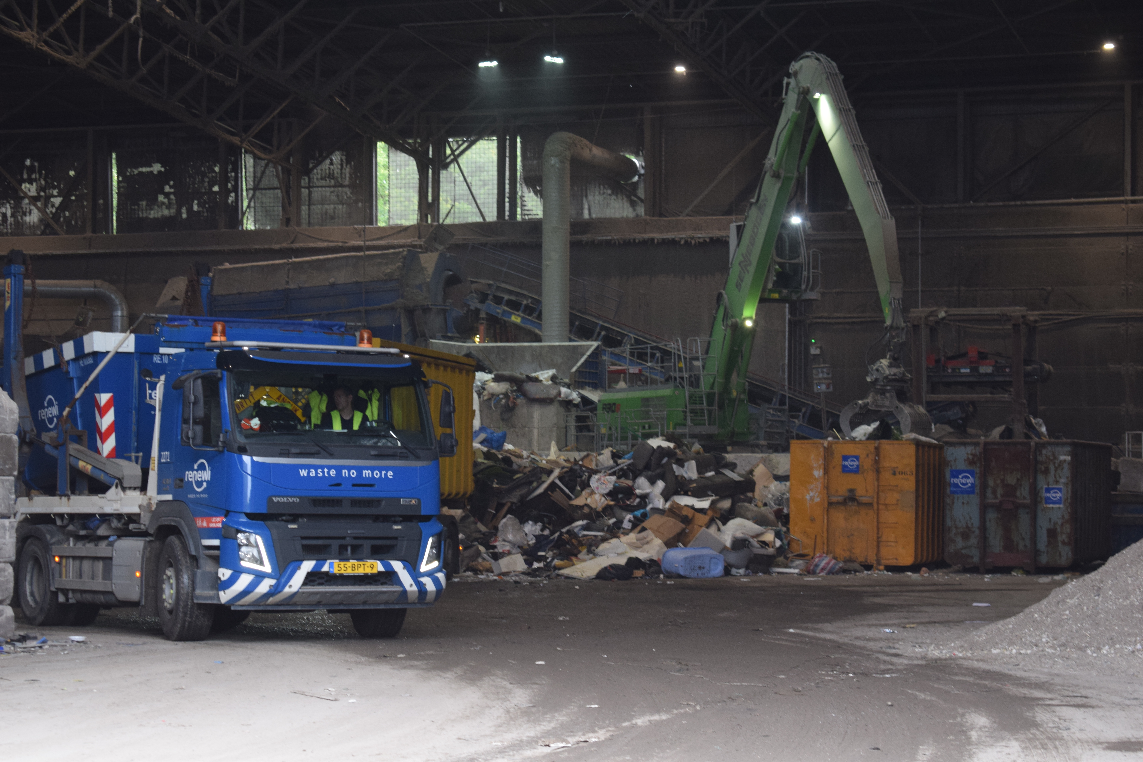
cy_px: 381
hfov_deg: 24.6
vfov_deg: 16.6
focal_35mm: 82
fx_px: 2619
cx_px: 572
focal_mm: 55
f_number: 5.6
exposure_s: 1/60
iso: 640
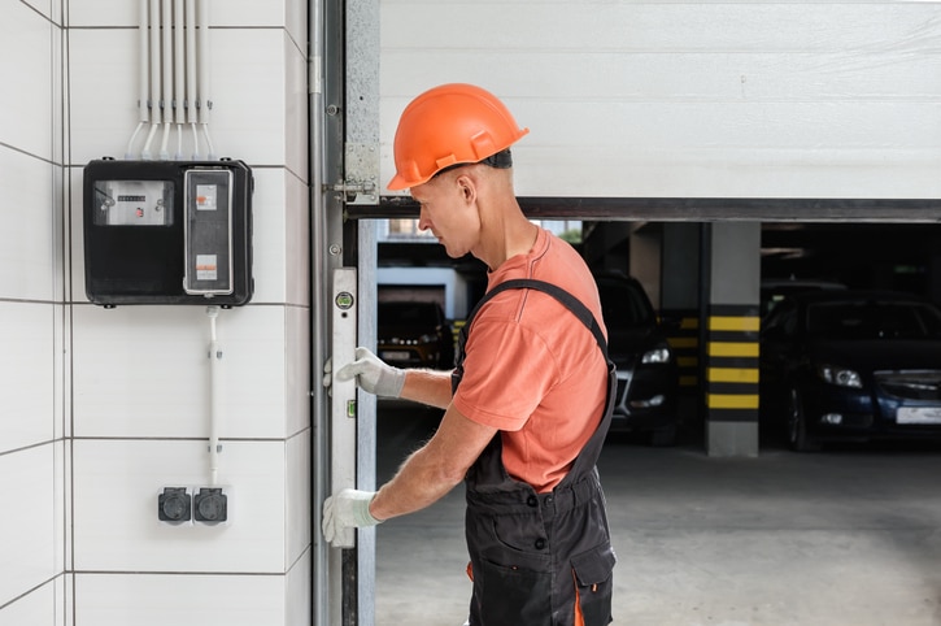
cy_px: 313
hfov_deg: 35.7
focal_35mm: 56
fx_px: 1462
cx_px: 470
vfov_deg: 24.1
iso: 200
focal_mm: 56
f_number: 5.6
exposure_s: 1/125
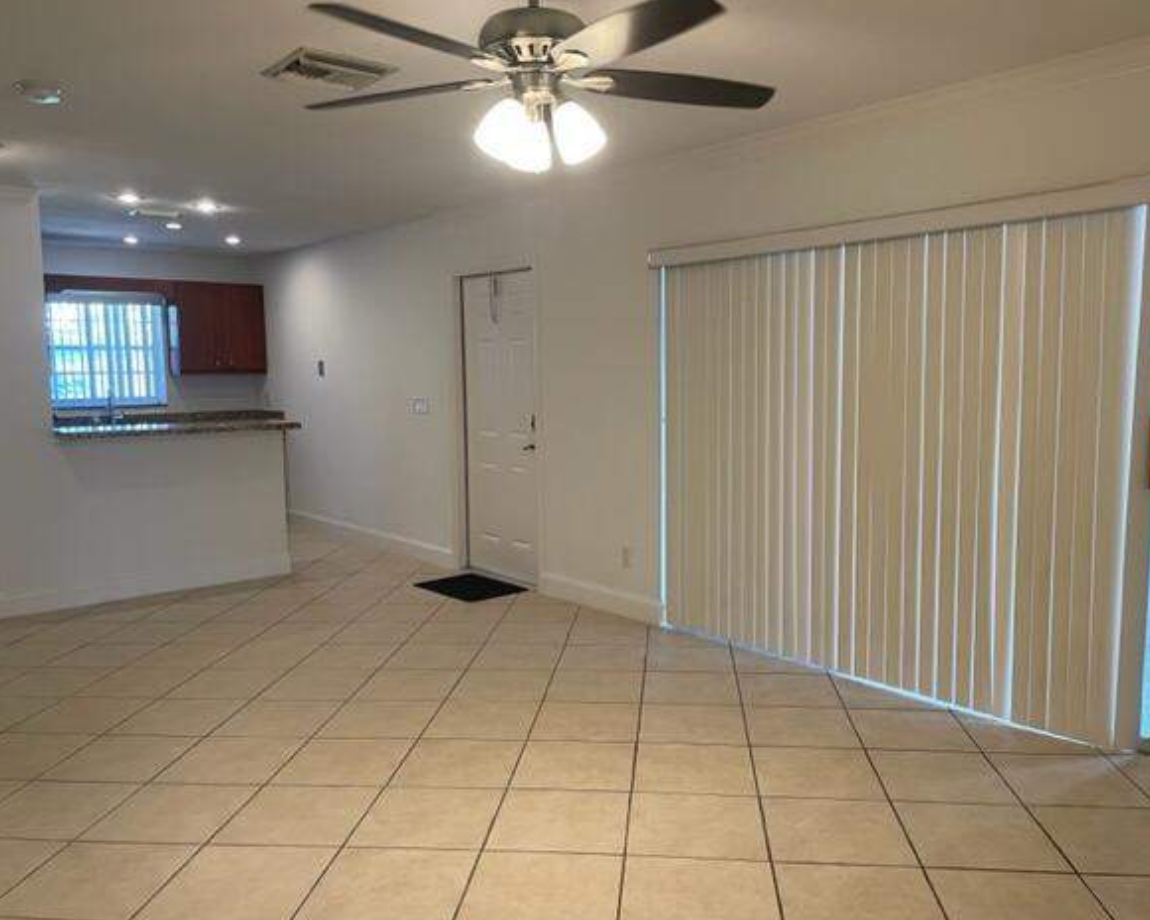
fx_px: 953
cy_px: 460
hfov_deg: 62.2
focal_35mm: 28
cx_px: 597
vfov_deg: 51.5
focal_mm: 4.2
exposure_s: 1/60
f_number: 1.6
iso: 100
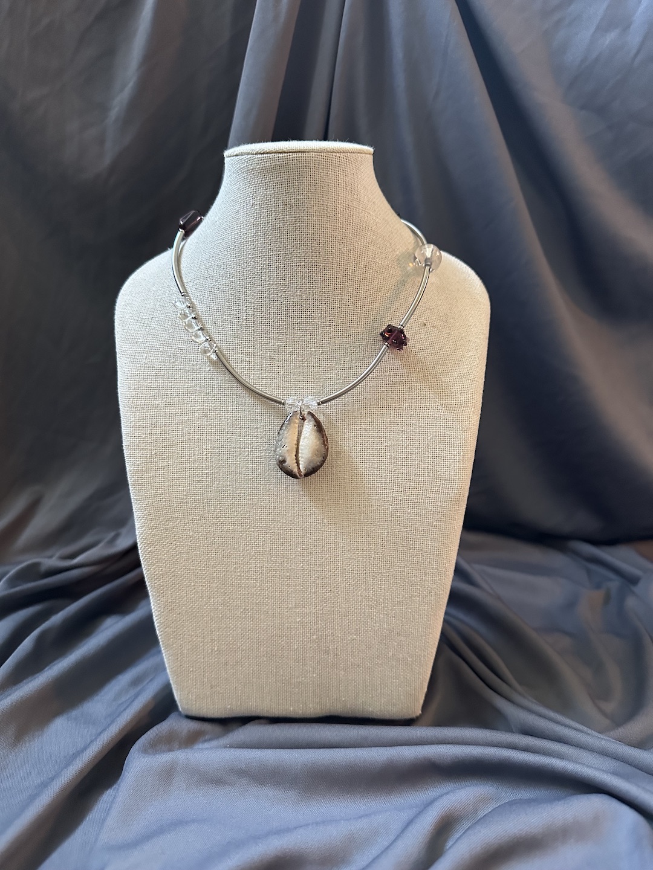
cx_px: 326
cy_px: 435
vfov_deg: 71.6
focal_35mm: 24
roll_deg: -2.0
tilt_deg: -18.7
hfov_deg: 56.8
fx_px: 604
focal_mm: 6.86
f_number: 1.78
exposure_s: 1/50
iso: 640
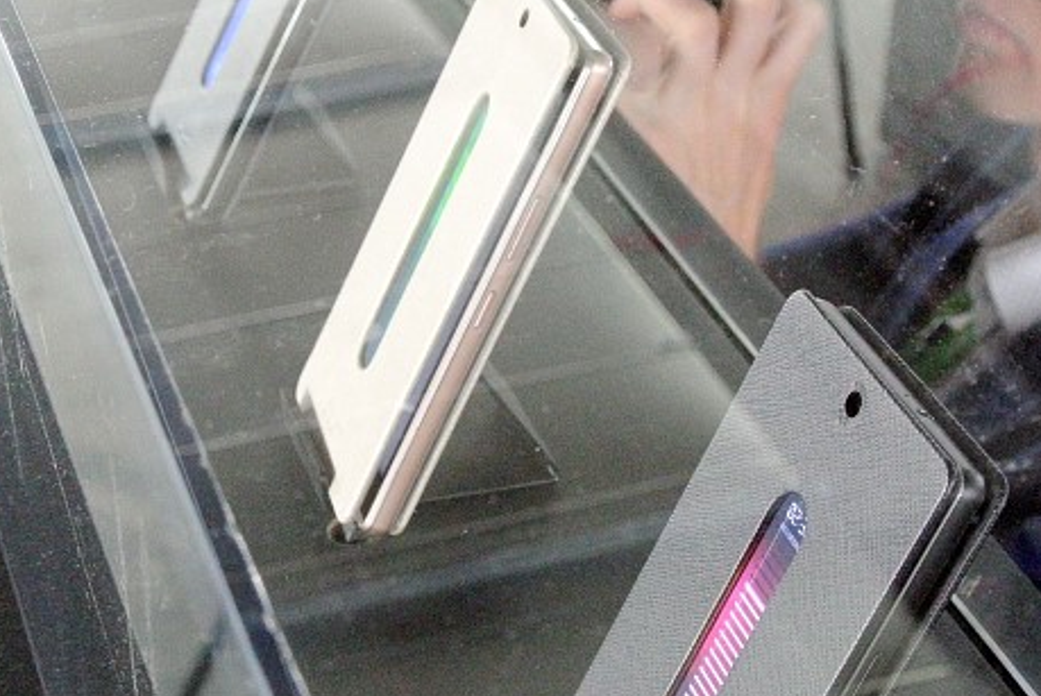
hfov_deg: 23.6
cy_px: 474
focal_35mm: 86
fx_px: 2489
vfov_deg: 15.9
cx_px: 449
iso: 2200
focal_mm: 17.5
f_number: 4.5
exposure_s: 1/30
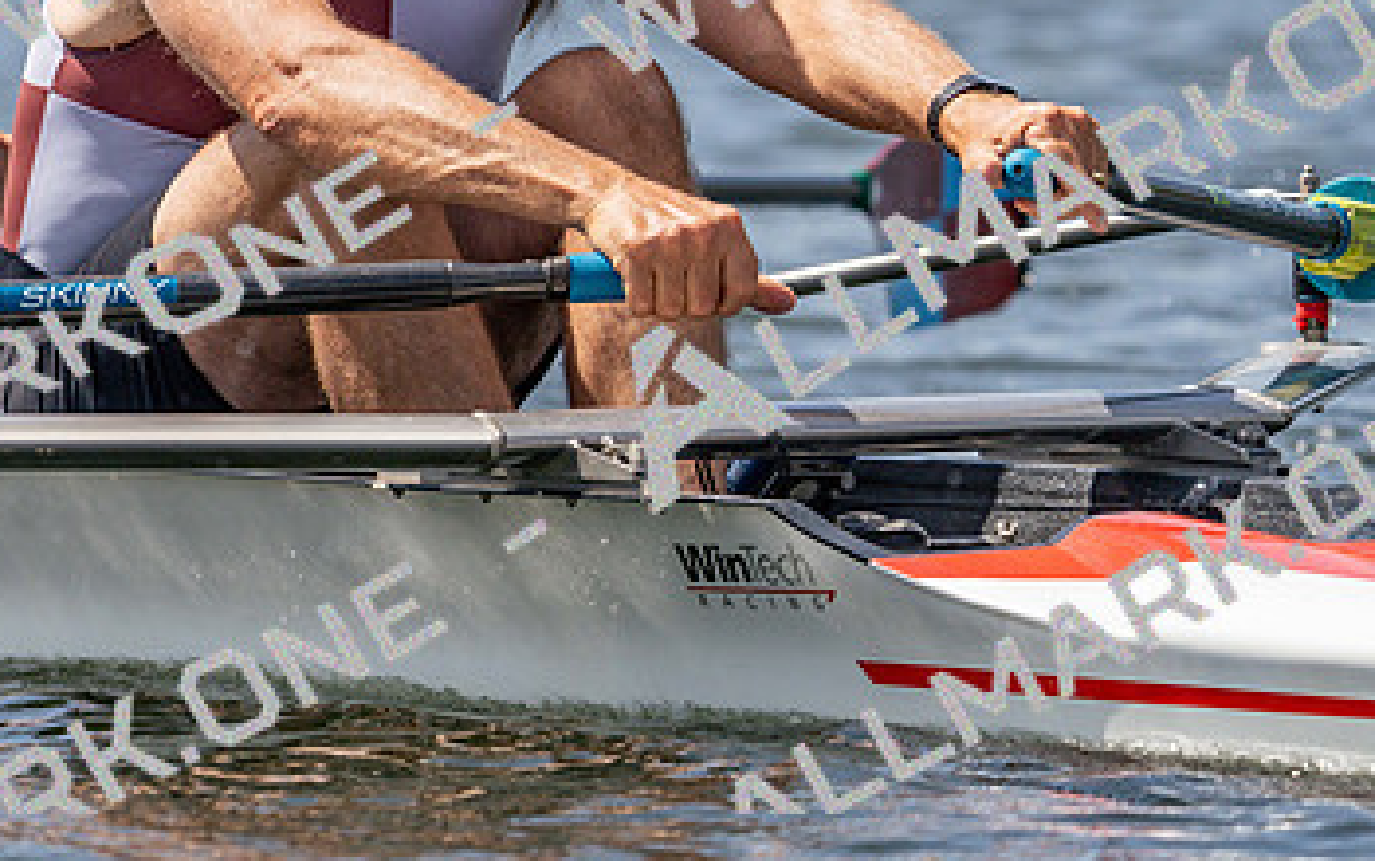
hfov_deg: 3.8
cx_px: 295
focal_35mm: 556
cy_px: 140
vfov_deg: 2.4
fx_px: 20842
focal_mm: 329
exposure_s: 1/2000
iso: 320
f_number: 6.3
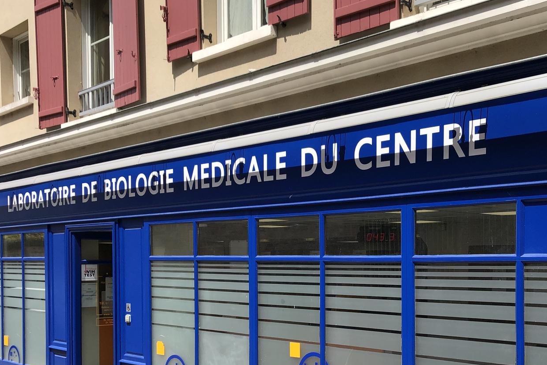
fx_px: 684
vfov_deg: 29.2
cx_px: 335
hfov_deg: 43.3
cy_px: 292
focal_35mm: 45
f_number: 1.8
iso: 20
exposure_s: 1/1656
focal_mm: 3.99
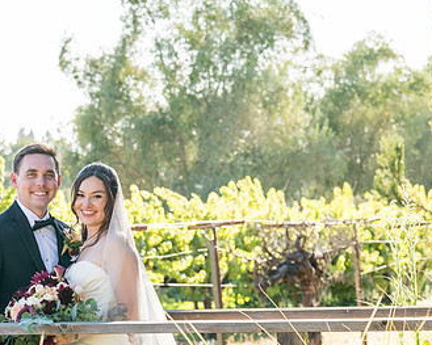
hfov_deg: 12.5
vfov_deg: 10.0
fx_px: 1968
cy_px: 172
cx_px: 176
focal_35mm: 154
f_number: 4
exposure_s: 1/400
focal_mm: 65
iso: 400
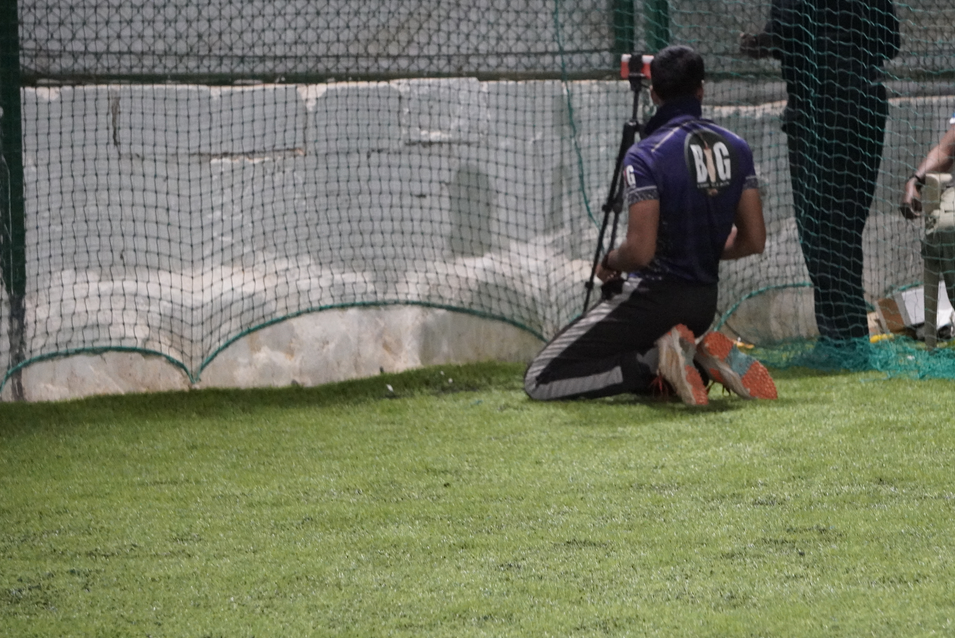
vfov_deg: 7.3
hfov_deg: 10.9
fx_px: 4981
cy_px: 245
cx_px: 582
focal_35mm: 188
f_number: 5.6
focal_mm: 95
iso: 6400
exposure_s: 1/200
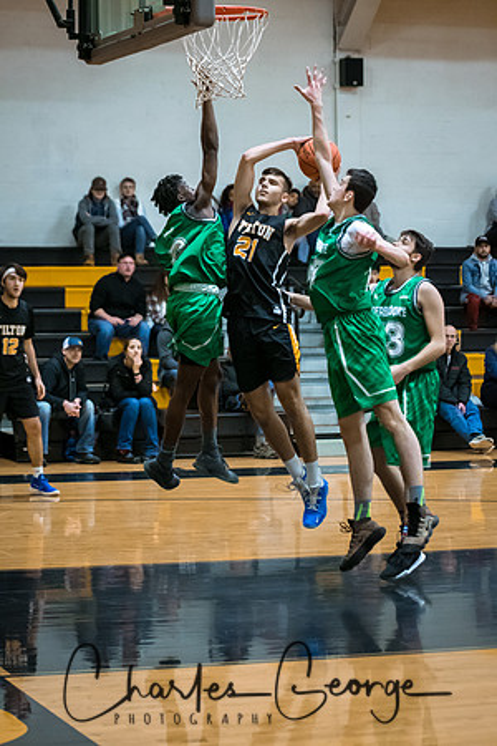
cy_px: 373
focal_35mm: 105
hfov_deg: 13.0
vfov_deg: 19.5
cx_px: 248
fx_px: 2174
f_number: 2.8
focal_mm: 70
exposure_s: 1/400
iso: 3200
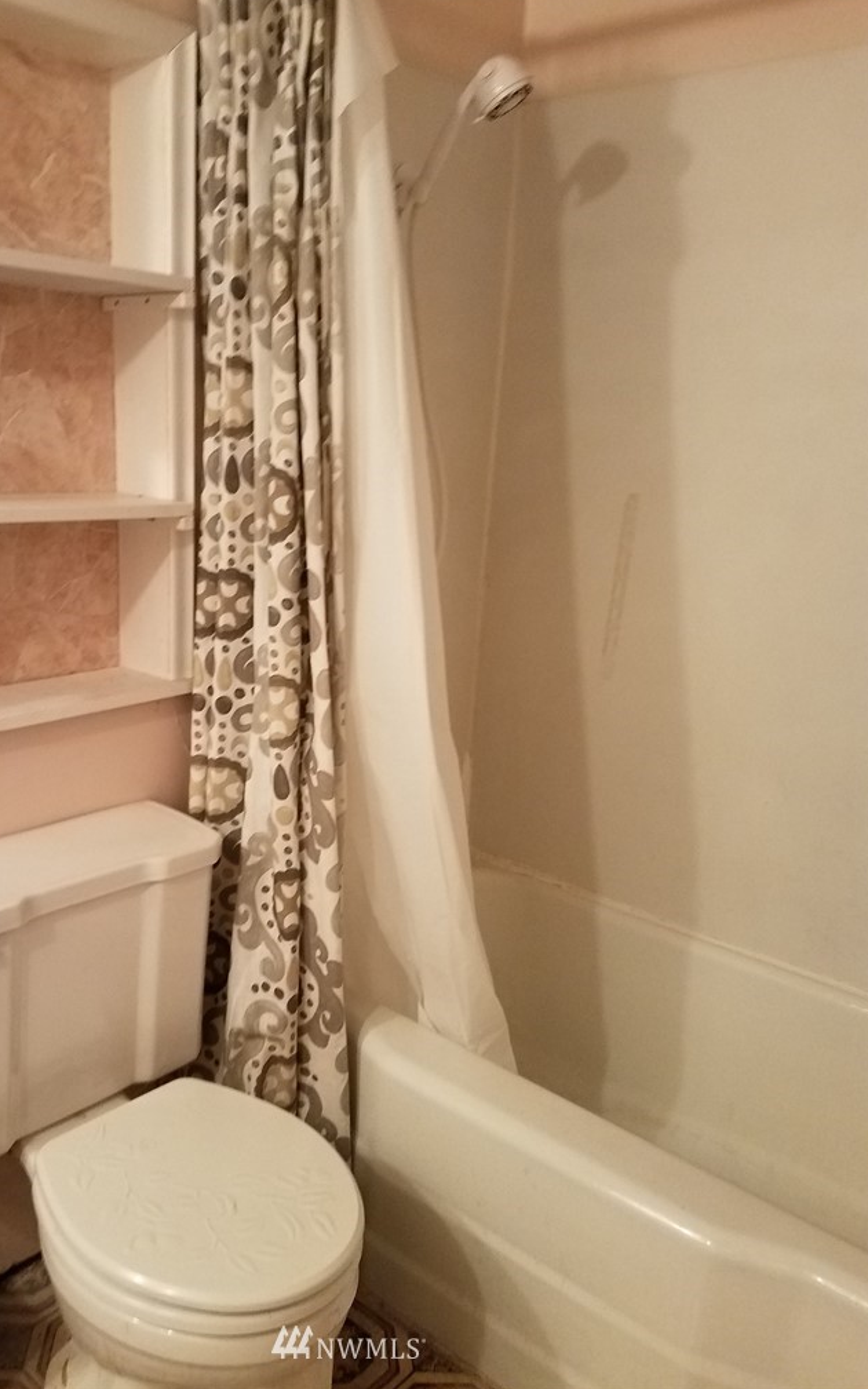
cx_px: 349
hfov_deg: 44.3
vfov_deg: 66.5
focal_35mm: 28
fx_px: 1060
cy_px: 689
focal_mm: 4.2
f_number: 1.7
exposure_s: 1/11
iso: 200
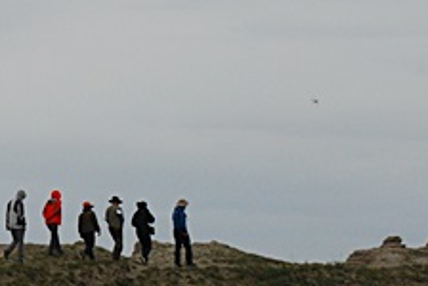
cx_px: -126
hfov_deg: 7.3
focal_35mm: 279
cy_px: 130
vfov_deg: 4.9
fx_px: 3321
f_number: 6.3
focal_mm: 52
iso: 400
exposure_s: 1/1600
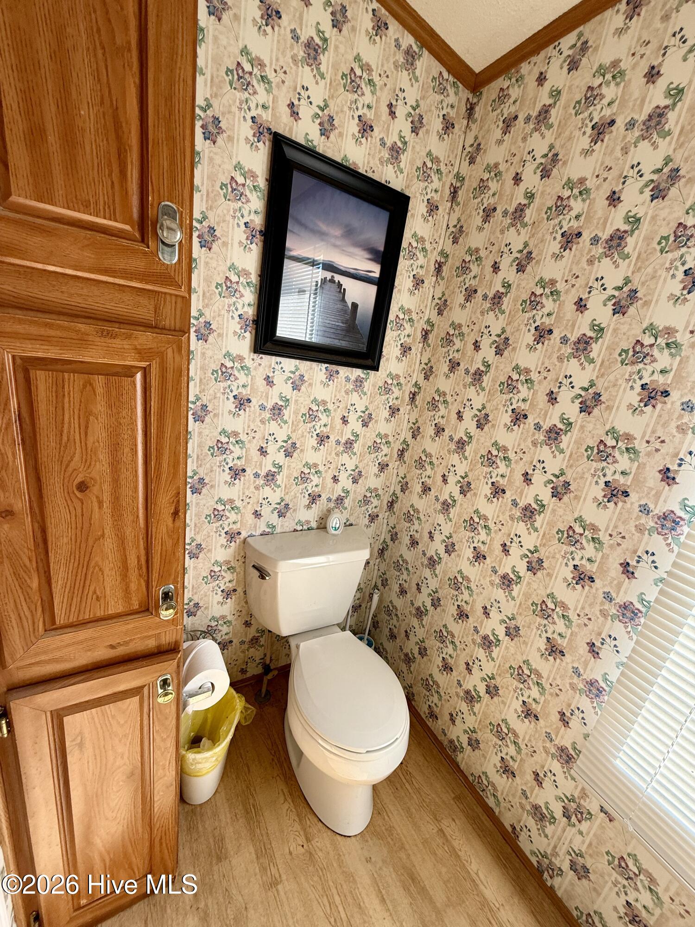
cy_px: 464
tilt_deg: -15.5
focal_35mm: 14
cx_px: 348
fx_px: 375
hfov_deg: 85.7
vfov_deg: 102.1
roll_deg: -9.6
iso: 64
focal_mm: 2.22
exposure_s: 1/99
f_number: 2.2
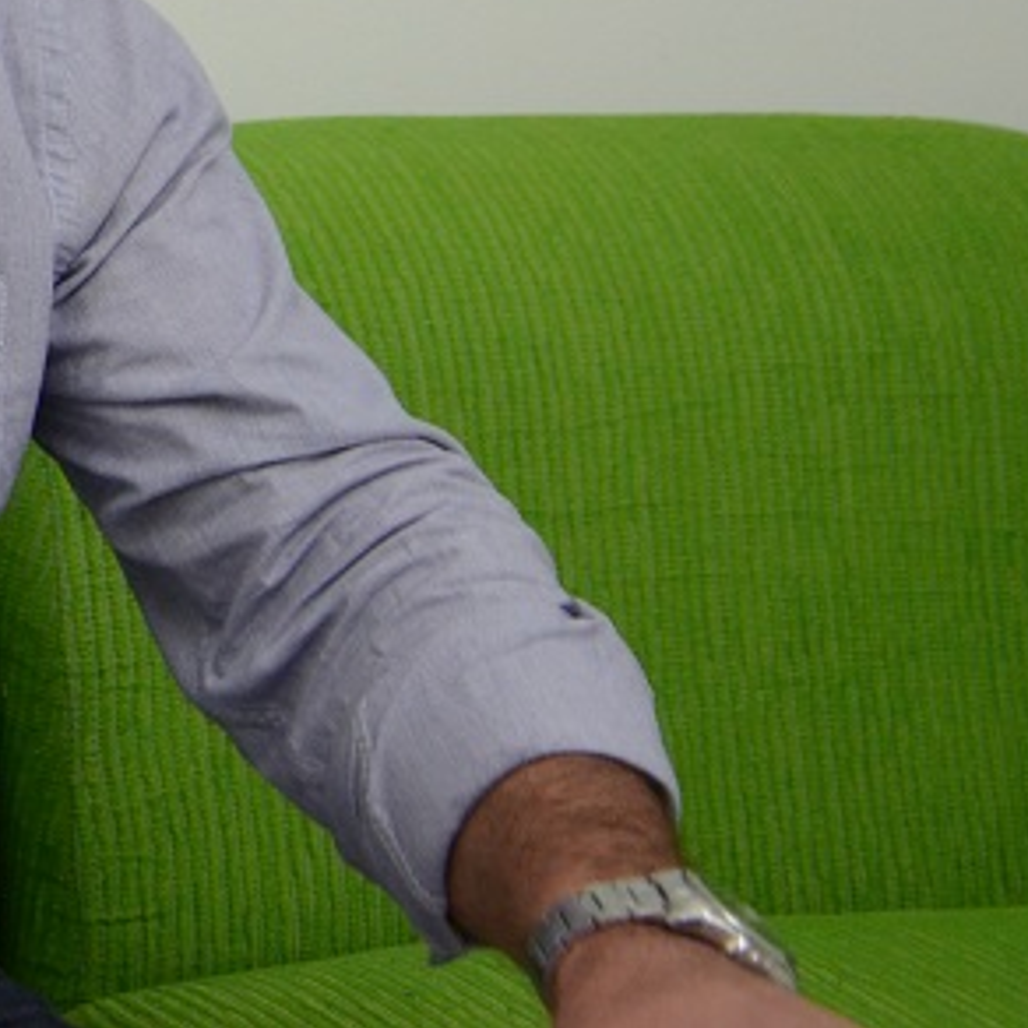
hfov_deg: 10.7
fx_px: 5275
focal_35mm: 157
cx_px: -493
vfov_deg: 11.0
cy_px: -18
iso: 1250
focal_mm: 40
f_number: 4.5
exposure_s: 1/125
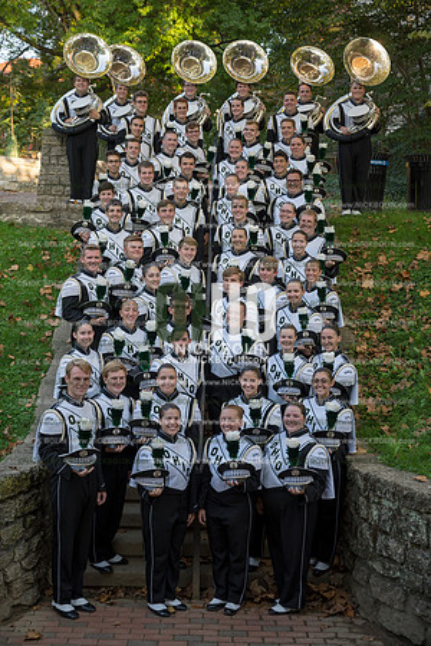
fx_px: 934
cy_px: 323
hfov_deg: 26.0
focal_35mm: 52
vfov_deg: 38.2
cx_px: 216
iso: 125
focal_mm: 52
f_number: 4
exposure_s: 1/200
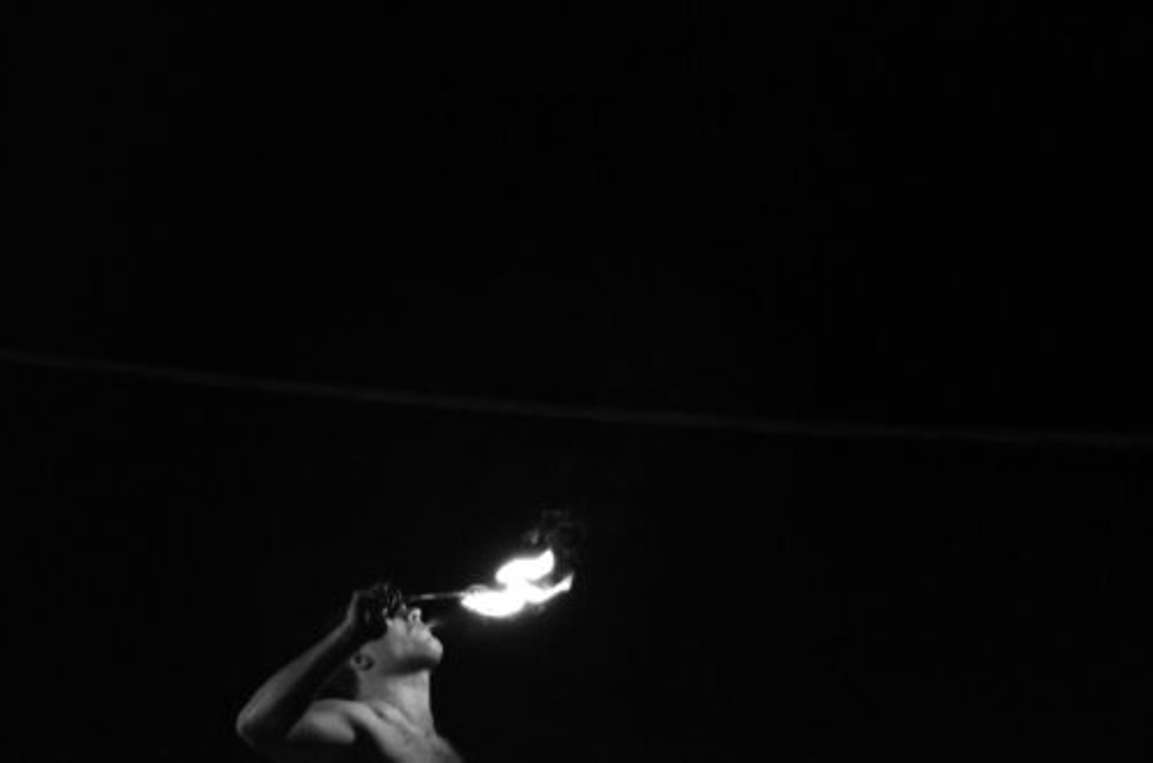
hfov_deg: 16.1
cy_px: 382
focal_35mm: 128
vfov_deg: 10.7
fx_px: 4074
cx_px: 576
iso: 6400
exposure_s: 1/160
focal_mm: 85
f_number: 9
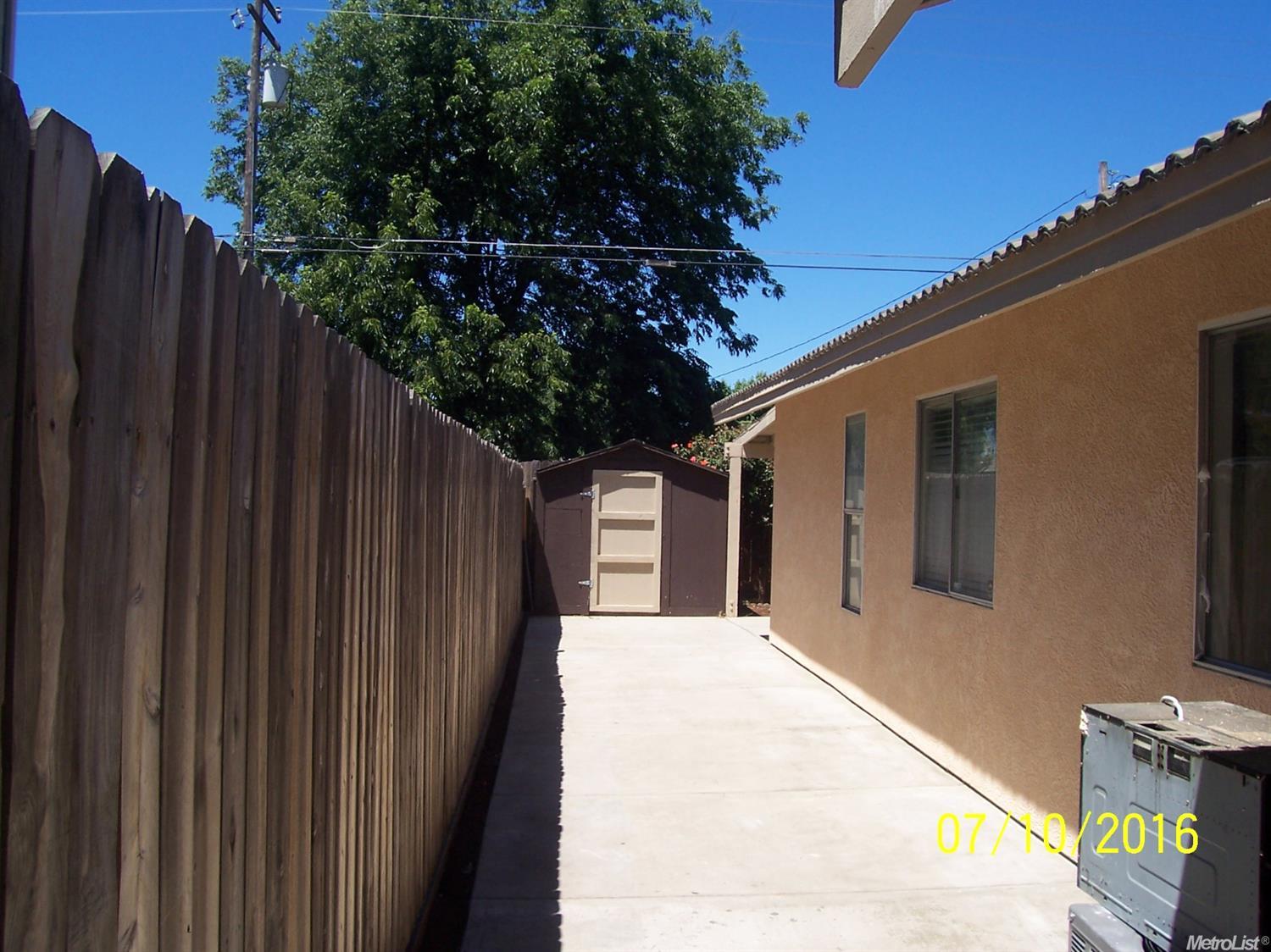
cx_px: 636
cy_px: 476
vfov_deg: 41.8
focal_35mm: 34
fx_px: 1248
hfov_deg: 54.0
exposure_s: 1/500
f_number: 5.6
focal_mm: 5.6
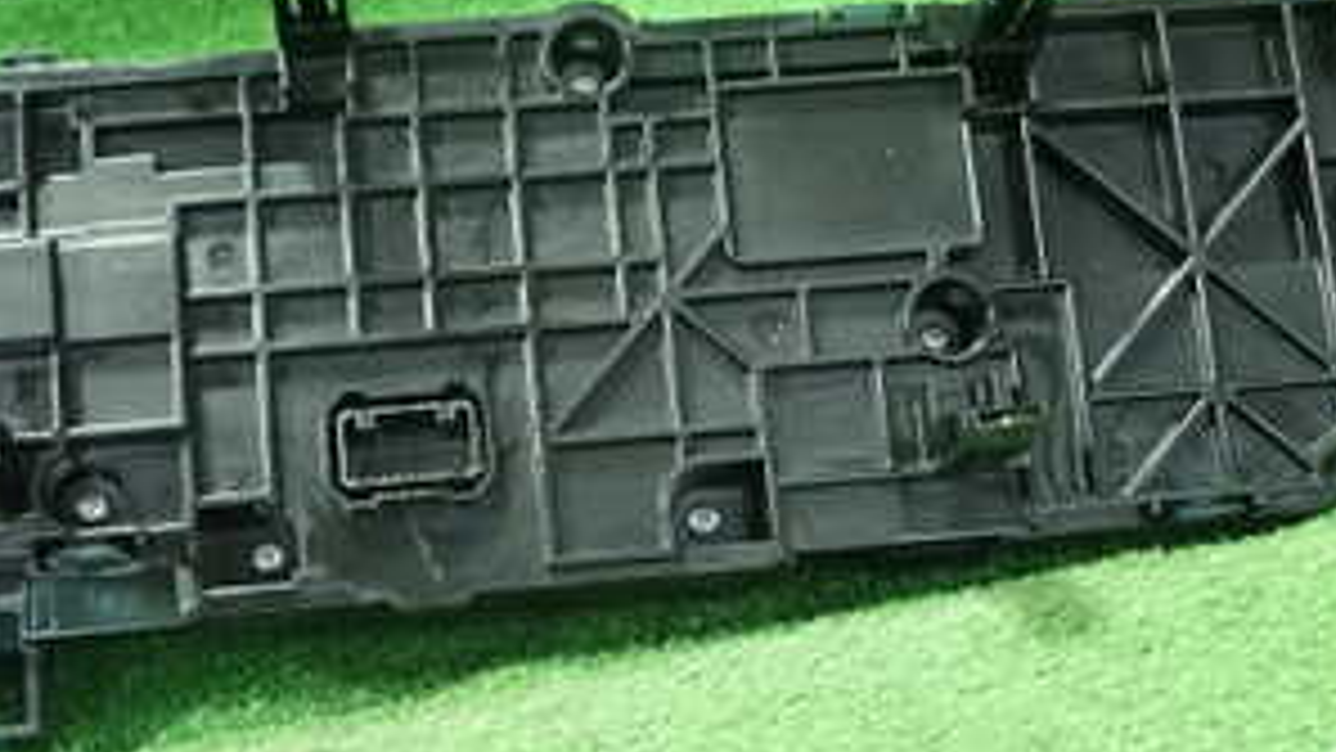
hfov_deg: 31.9
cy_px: 405
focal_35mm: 66
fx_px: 2338
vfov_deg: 18.3
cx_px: 580
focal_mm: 5.5
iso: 800
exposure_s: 1/100
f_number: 2.3
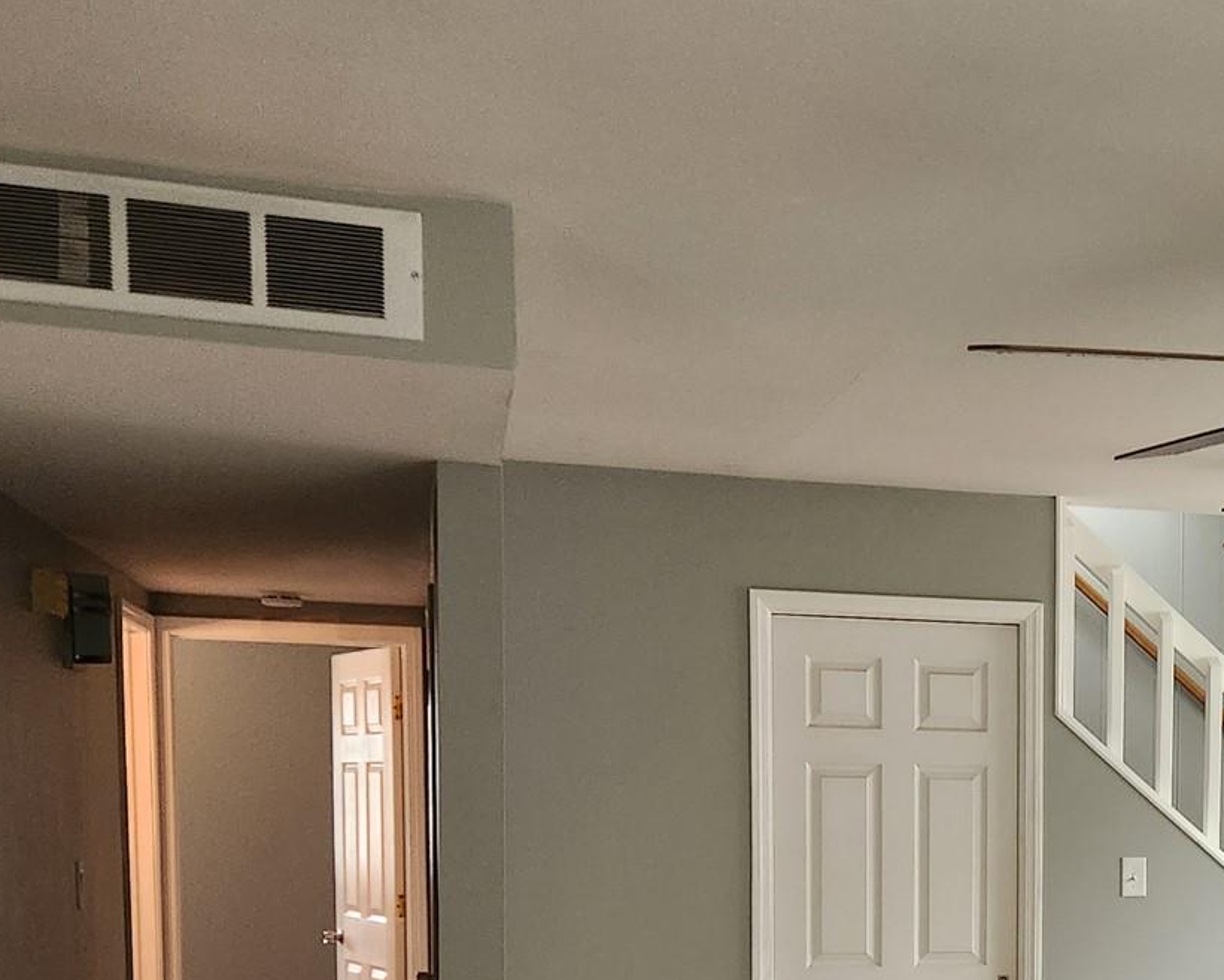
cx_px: 1172
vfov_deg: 25.9
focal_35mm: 56
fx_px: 2029
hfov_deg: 31.5
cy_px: 953
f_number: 1.8
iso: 250
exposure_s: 1/120
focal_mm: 5.4
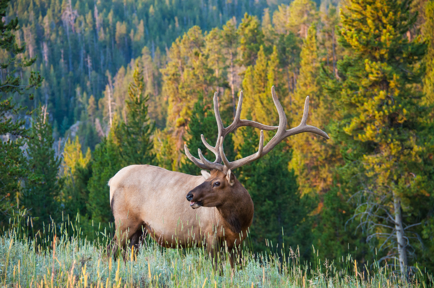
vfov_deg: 7.3
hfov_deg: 11.0
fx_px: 2258
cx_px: 217
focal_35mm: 188
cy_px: 144
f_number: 5.6
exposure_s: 1/500
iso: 500
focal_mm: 125
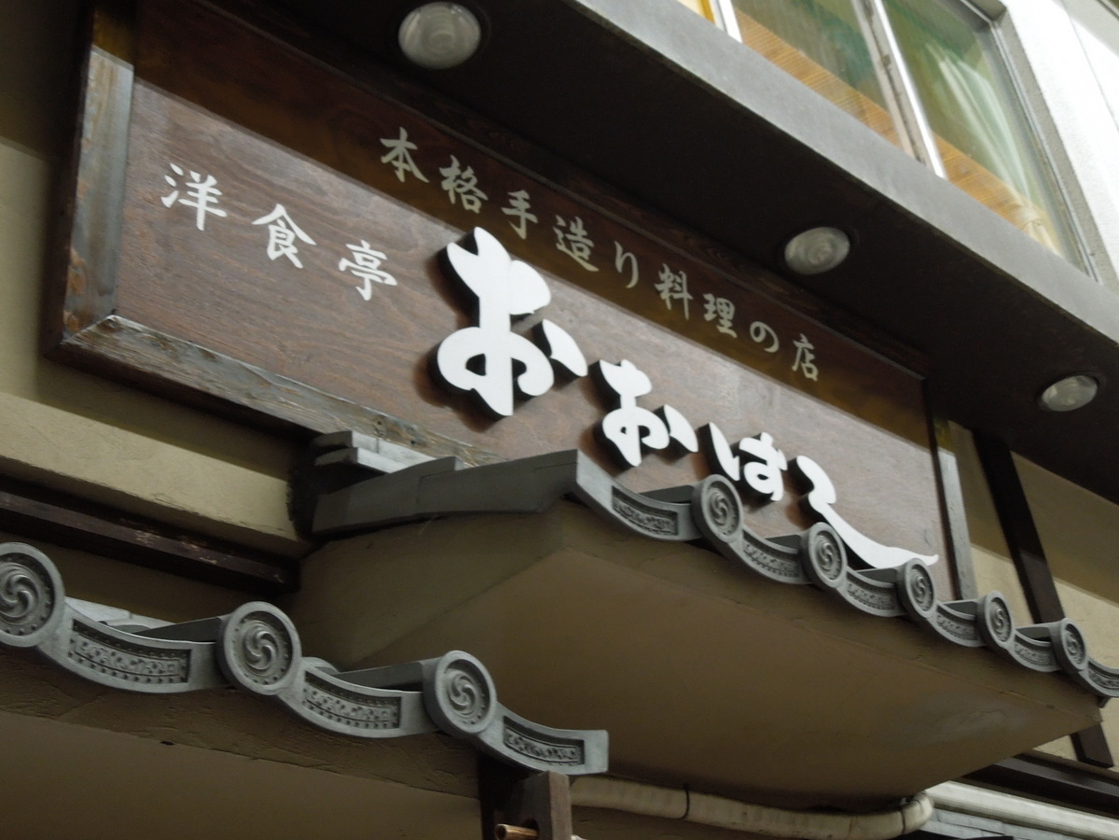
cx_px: 560
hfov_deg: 39.7
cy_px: 420
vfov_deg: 30.3
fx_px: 1552
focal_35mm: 48
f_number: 4
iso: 400
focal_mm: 8.7
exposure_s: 1/13
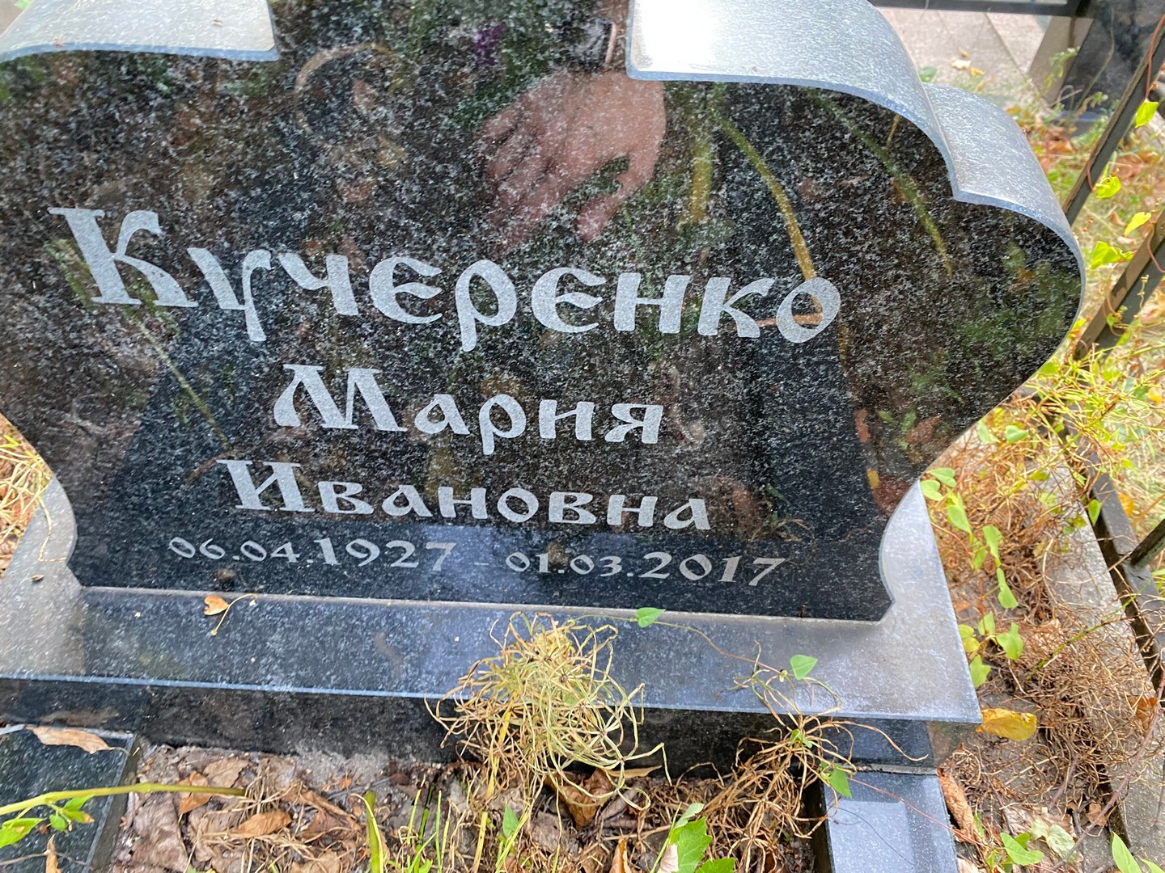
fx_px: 875
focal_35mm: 26
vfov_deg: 53.1
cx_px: 582
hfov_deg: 67.3
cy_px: 436
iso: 160
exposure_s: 1/60
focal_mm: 4.25
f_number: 1.8
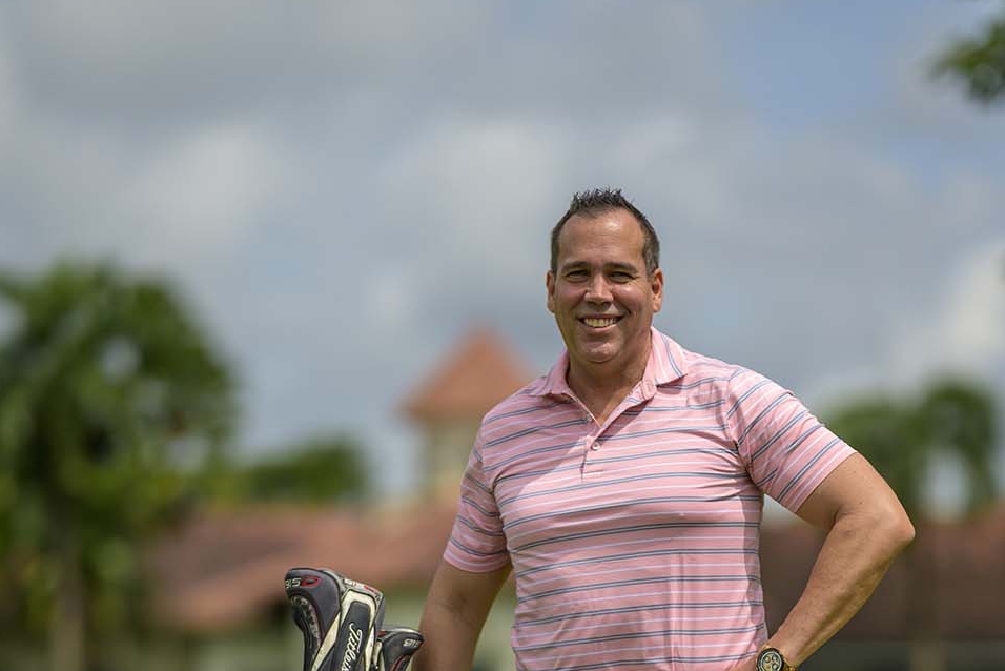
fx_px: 3574
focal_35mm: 128
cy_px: 748
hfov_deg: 16.0
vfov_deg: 10.6
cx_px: 502
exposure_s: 1/20000
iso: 125
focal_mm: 85
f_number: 1.2
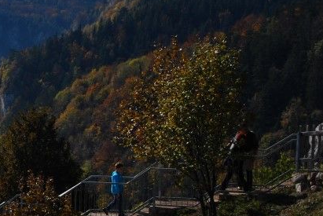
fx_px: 1338
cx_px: -61
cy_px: 173
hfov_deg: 13.4
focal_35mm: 149
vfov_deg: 9.2
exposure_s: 1/500
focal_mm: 34
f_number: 11
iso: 200
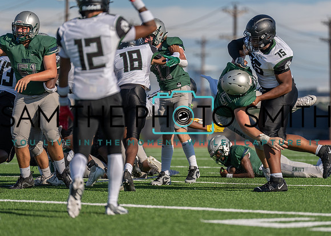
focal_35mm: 236
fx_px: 2219
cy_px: 133
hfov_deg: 8.5
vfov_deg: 6.1
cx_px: 186
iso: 100
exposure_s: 1/3200
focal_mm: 200
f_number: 2.8
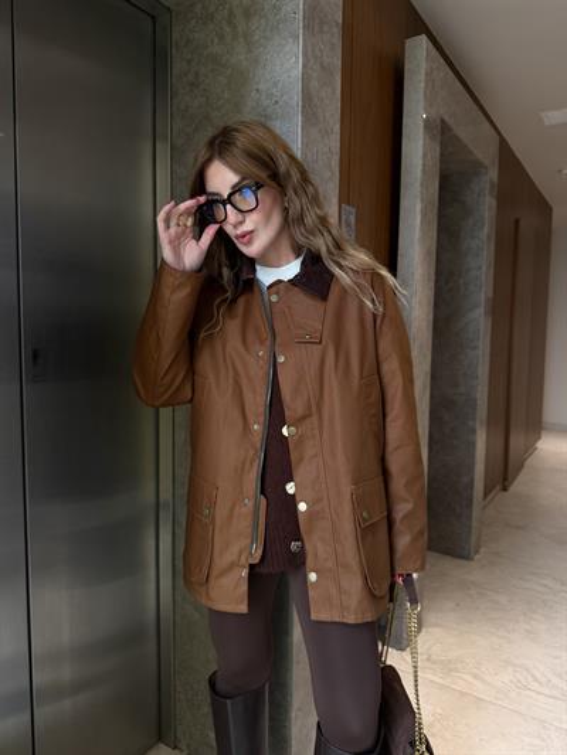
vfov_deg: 71.6
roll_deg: -1.8
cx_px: 284
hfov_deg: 56.8
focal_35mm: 24
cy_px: 378
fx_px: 524
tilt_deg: -3.1
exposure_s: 1/60
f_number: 1.78
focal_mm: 6.76
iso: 200
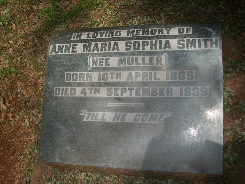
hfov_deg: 51.4
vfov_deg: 39.7
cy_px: 92
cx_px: 122
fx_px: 255
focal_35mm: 36
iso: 80
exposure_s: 1/800
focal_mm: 6
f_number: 4.8
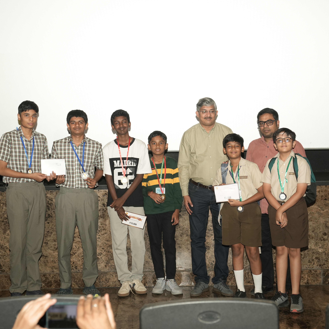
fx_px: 645
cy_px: 165
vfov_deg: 28.6
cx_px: 170
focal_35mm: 60
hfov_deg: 28.6
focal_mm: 47
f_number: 4
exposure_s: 1/160
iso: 800
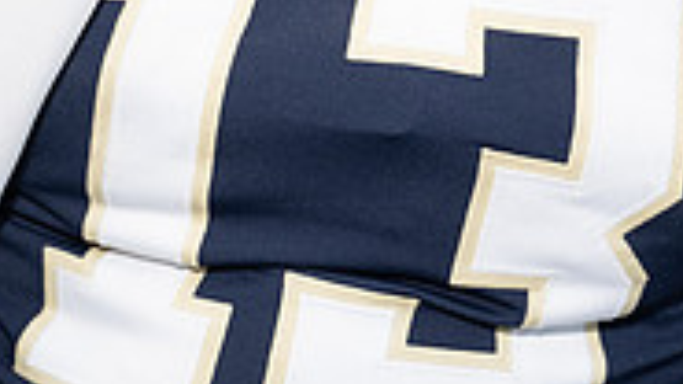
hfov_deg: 12.4
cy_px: -443
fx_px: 3133
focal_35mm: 173
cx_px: 487
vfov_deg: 6.7
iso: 400
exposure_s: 1/250
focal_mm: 68
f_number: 8
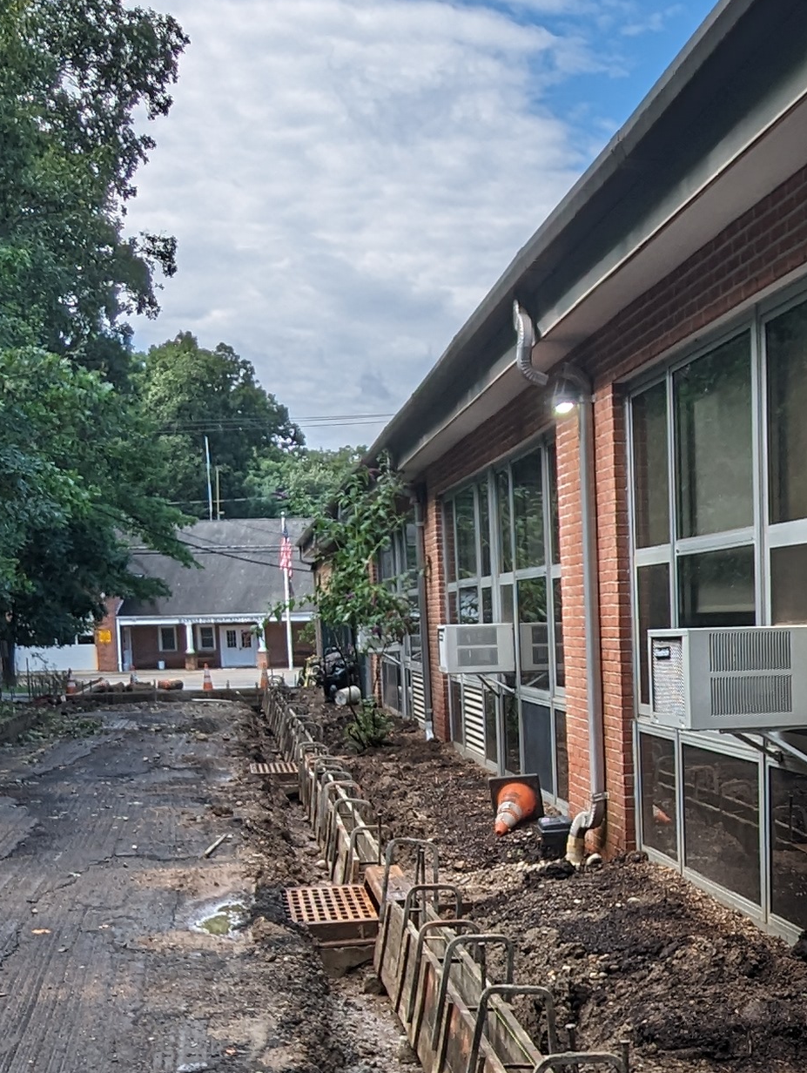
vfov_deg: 35.3
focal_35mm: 53
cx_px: 686
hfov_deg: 26.9
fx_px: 1644
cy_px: 818
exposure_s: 1/1460
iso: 45
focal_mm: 2.35
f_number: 2.2
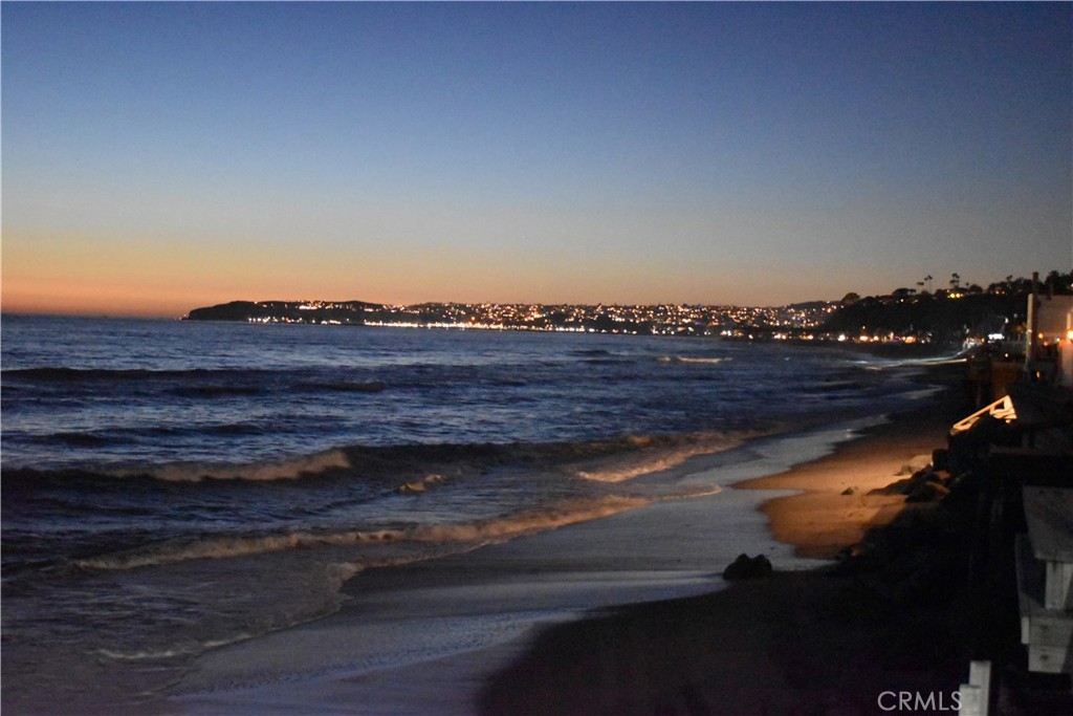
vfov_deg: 25.1
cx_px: 536
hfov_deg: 36.9
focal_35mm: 54
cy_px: 358
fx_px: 1610
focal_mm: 36
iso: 12800
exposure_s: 1/10
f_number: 4.8
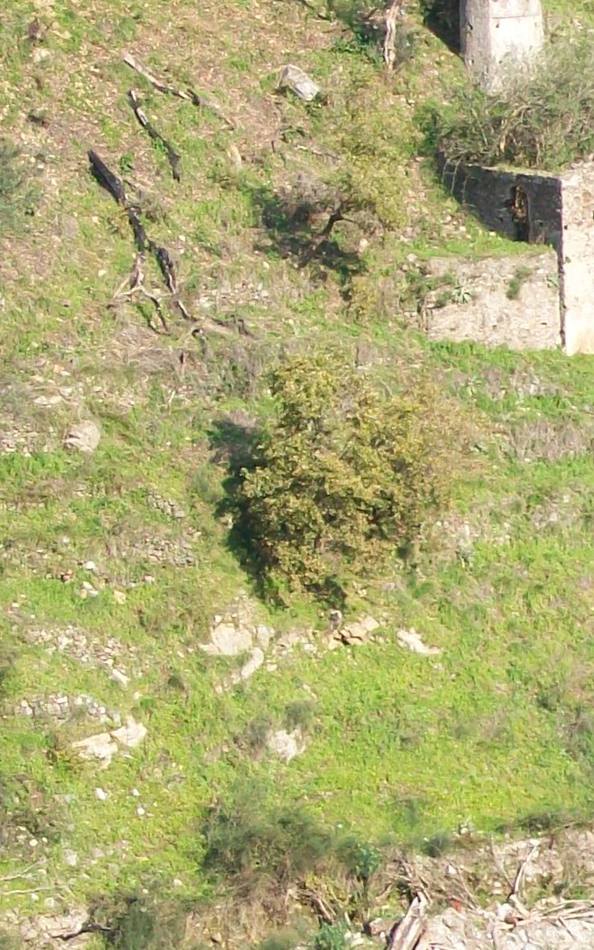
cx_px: 1350
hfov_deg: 5.8
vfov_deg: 9.6
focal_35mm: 218
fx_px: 5647
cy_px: 711
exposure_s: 1/320
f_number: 3.8
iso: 64
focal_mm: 11.8
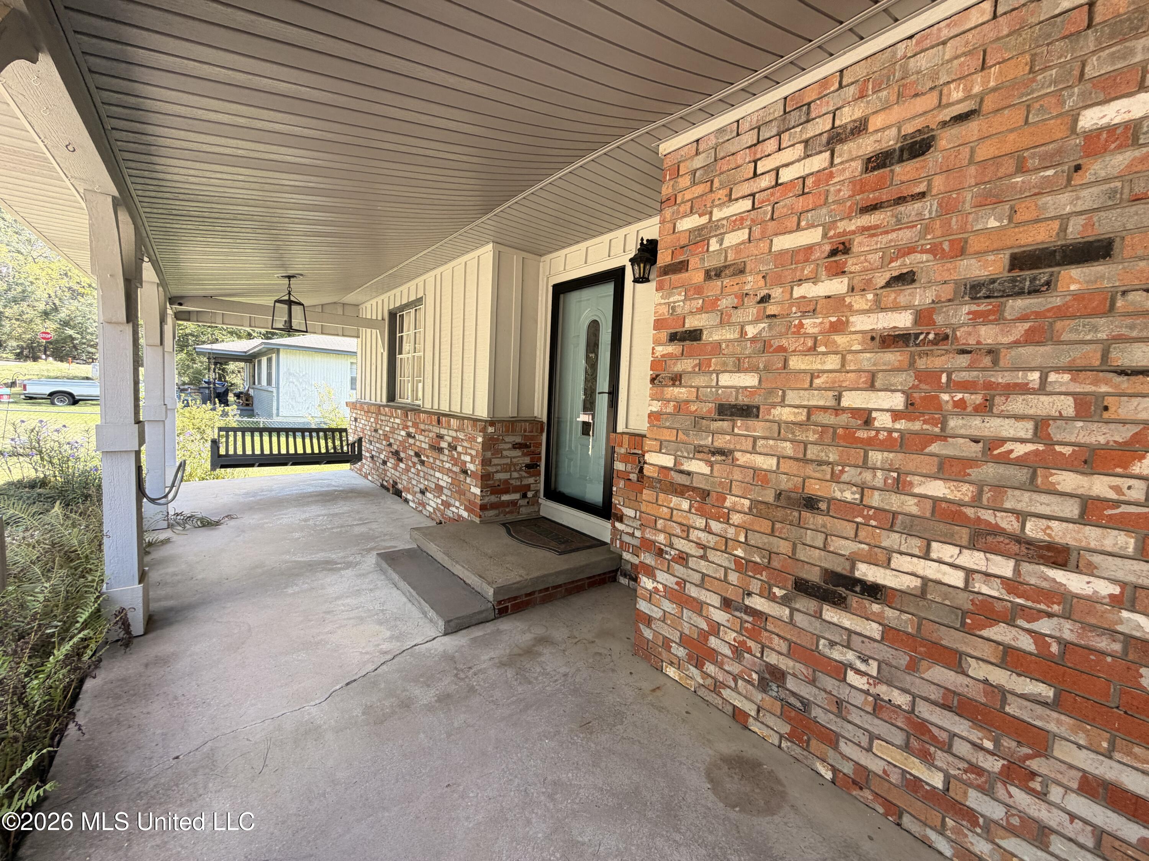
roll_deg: -1.4
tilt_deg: -5.0
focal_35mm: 14
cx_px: 574
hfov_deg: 102.1
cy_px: 430
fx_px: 465
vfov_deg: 85.7
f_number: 2.2
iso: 64
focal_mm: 2.22
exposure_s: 1/168
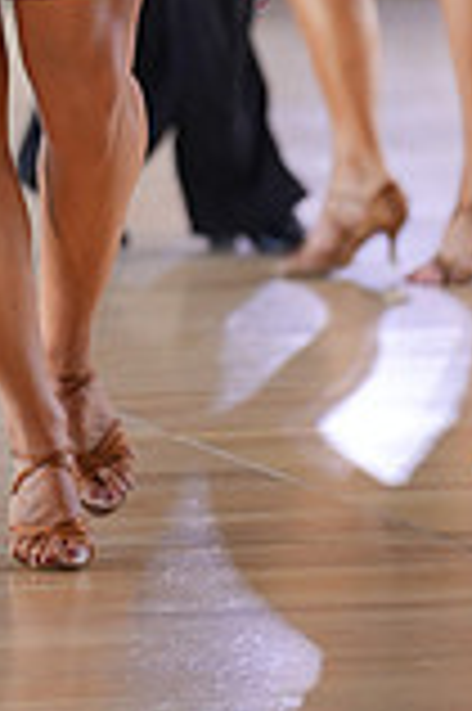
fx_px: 6445
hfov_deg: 4.2
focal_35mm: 327
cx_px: -299
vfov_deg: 6.3
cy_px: -256
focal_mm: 89
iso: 1000
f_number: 2
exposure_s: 1/500
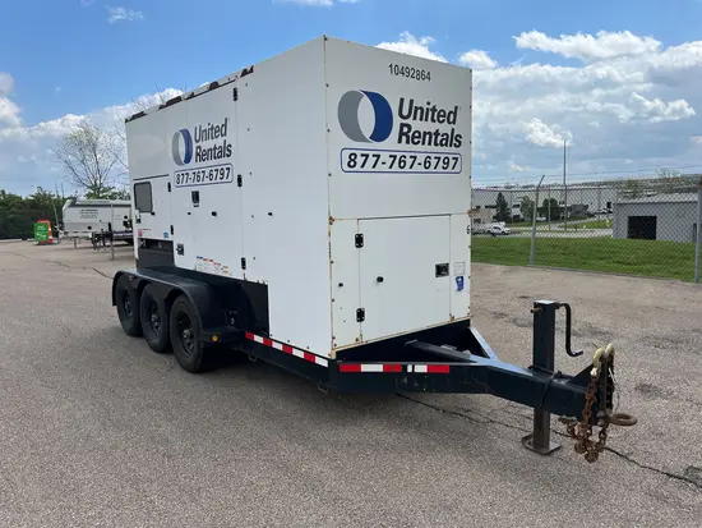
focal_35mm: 26
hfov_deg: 67.3
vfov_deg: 53.1
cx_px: 351
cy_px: 264
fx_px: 528
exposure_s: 1/3413
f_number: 1.6
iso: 50
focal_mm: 5.1
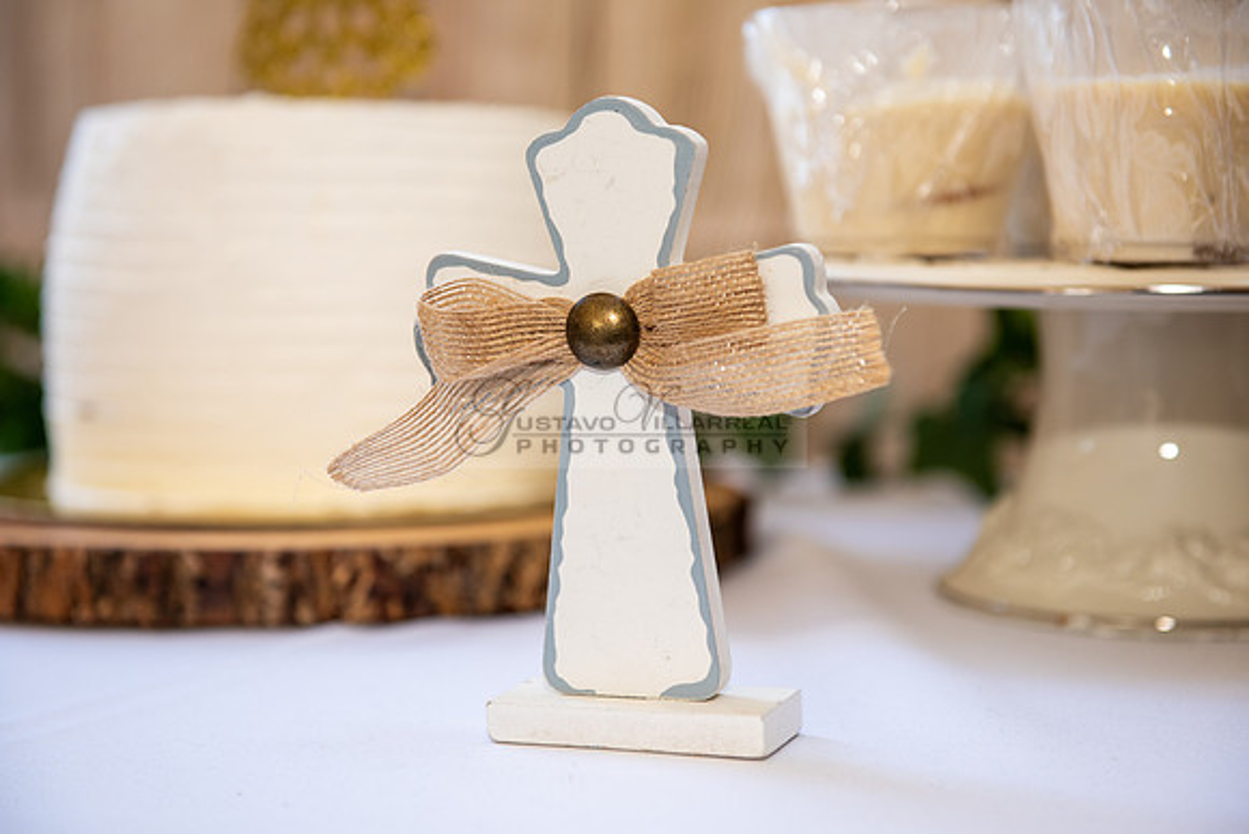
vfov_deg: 19.5
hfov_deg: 28.8
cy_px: 417
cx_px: 624
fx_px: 2429
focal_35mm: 70
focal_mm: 70
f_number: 4
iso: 200
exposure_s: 1/250
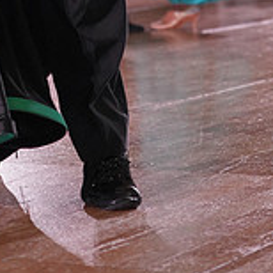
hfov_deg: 7.8
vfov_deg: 7.6
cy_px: -223
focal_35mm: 224
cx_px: 61
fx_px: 1999
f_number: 4
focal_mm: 70
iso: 1250
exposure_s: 1/500
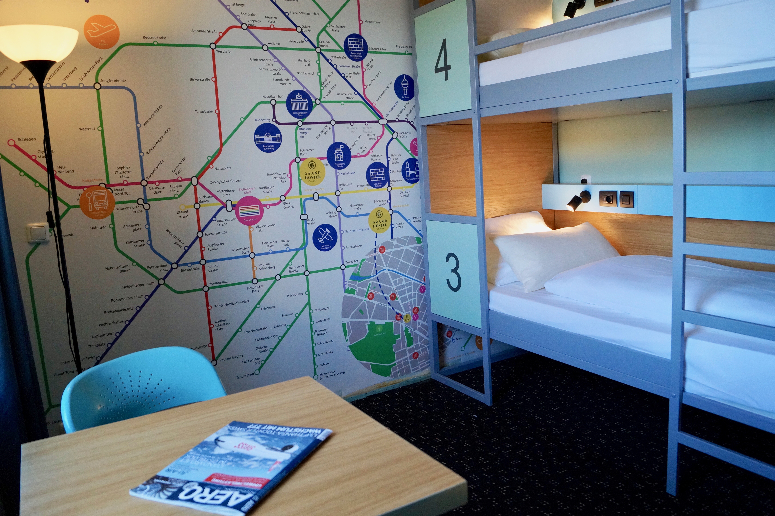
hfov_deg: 67.4
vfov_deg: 47.9
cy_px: 258
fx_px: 581
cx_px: 388
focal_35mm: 27
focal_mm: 18
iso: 1000
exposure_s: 1/160
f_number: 4
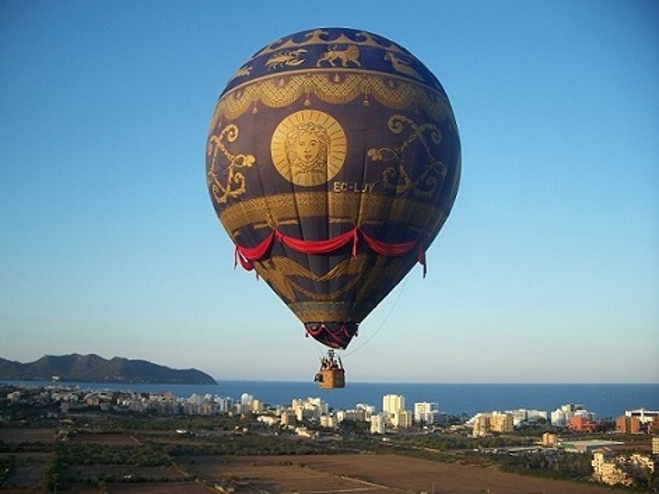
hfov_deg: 50.2
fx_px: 704
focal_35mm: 37
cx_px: 330
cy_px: 247
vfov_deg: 38.6
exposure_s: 1/320
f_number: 2.8
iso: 64
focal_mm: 7.8
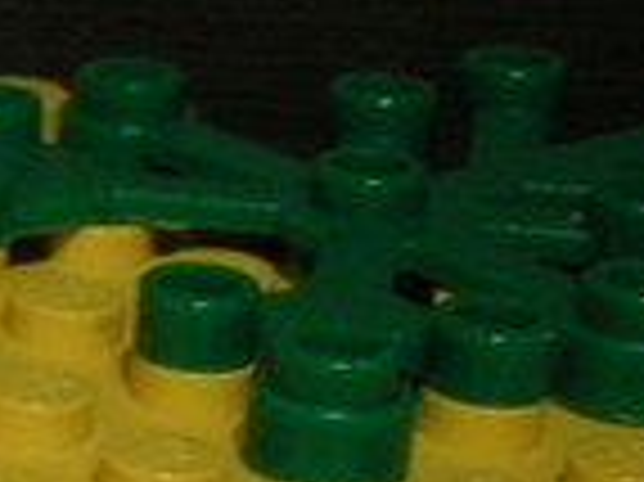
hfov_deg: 8.0
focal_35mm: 214
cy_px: 791
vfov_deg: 6.8
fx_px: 3978
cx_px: -1297
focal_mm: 5.7
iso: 50
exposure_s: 1/26.2
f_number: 4.9
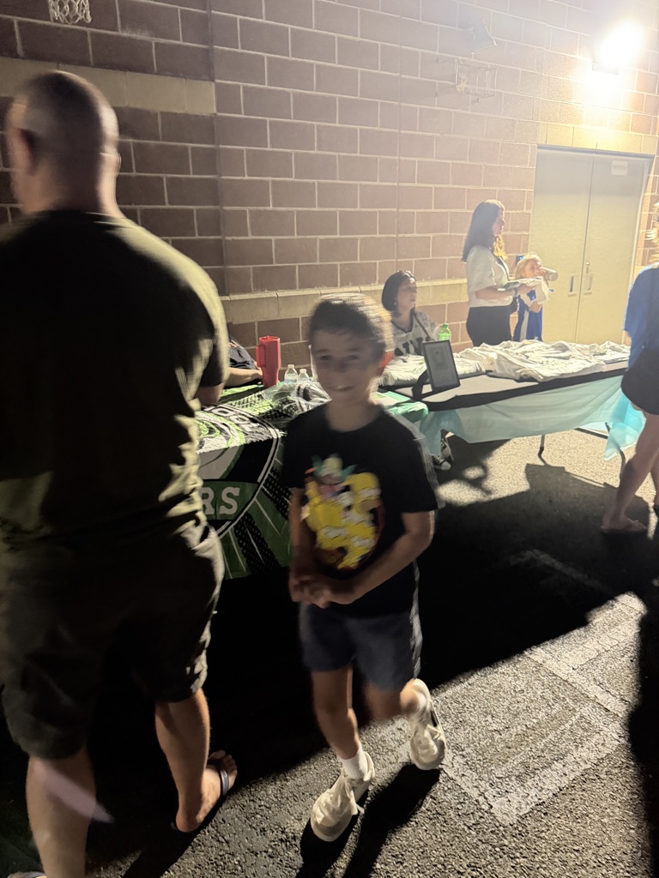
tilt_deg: -18.7
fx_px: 609
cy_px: 439
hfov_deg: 56.8
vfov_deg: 71.6
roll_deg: +2.0
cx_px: 330
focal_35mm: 24
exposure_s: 1/30
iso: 1000
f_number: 1.78
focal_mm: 6.76
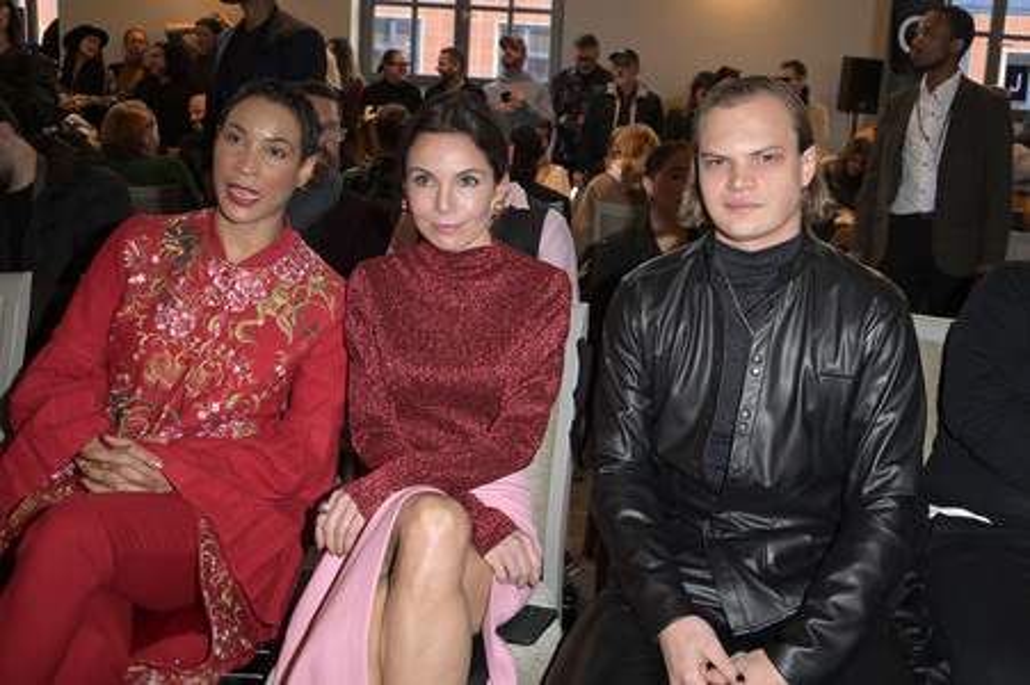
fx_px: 972
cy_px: 342
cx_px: 515
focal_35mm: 34
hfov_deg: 55.8
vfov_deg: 38.8
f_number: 5.6
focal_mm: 34
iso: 1000
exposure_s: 1/80
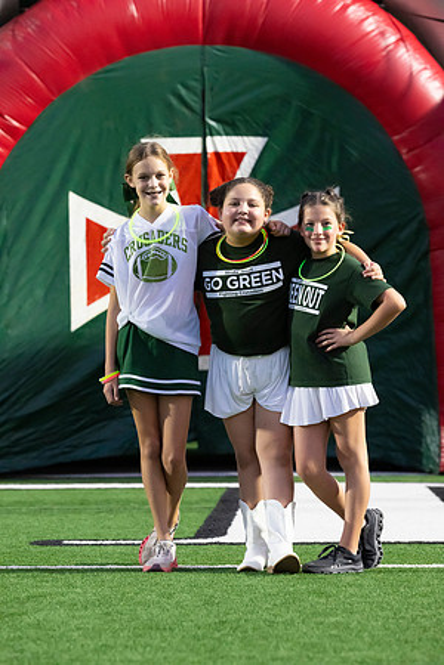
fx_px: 2775
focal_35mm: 150
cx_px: 222
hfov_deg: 9.1
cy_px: 332
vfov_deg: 13.7
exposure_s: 1/640
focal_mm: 150
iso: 10000
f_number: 5.6
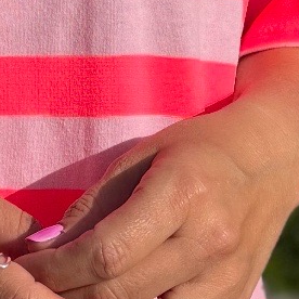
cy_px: -158
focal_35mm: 188
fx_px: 1837
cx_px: -31
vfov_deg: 9.1
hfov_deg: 9.2
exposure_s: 1/6711
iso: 80
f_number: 1.78
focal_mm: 6.76
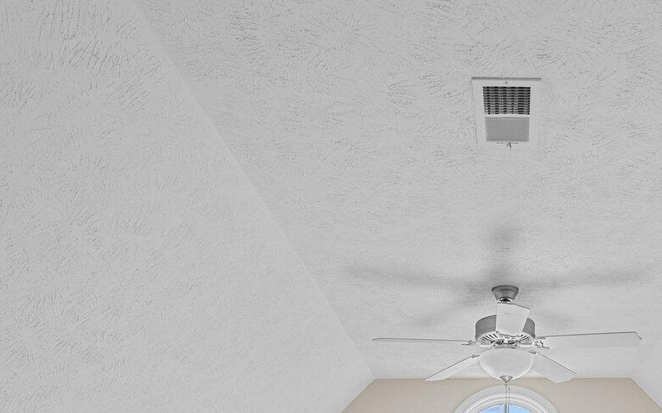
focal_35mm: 44
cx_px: 489
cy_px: 558
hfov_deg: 43.6
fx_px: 800
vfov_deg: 24.6
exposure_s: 1/5
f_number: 8
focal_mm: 16.5
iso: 250
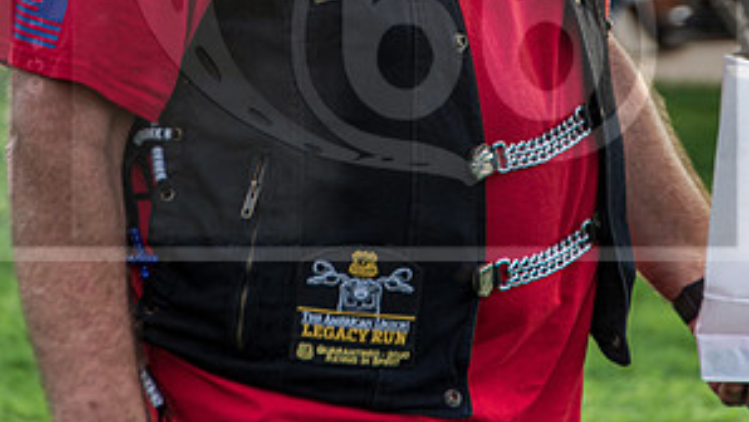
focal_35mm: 356
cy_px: -116
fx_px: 7074
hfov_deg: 6.1
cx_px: 374
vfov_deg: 3.4
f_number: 5.6
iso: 400
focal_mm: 150
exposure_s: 1/160
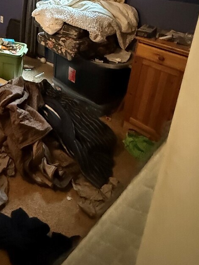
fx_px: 245
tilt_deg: -15.8
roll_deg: -0.3
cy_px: 19
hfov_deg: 38.4
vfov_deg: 49.5
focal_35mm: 32
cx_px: -8
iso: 1250
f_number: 2.2
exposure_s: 1/30
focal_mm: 2.22
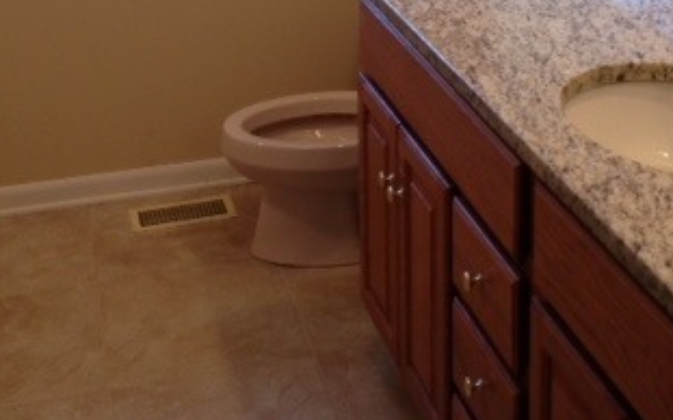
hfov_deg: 28.6
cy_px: -37
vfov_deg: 17.5
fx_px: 1320
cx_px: 318
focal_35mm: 72
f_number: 2.4
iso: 50
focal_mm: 4.12
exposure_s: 1/30
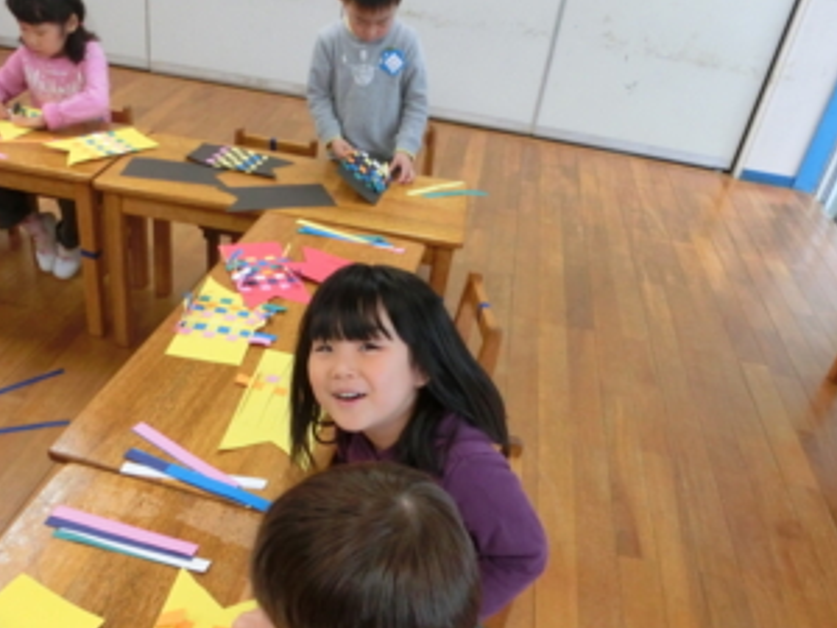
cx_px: 349
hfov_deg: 56.5
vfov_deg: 44.1
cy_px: 346
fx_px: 774
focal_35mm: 32
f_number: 3
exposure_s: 1/125
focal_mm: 4.24
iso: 500
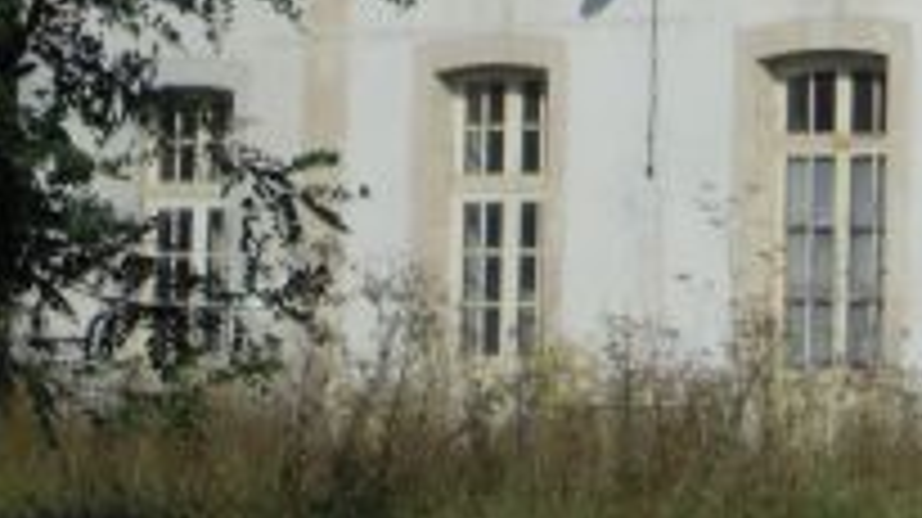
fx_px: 5619
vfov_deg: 5.2
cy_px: -356
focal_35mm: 230
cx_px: 1363
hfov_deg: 9.1
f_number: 10.5
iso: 100
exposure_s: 1/400
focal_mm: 9.6
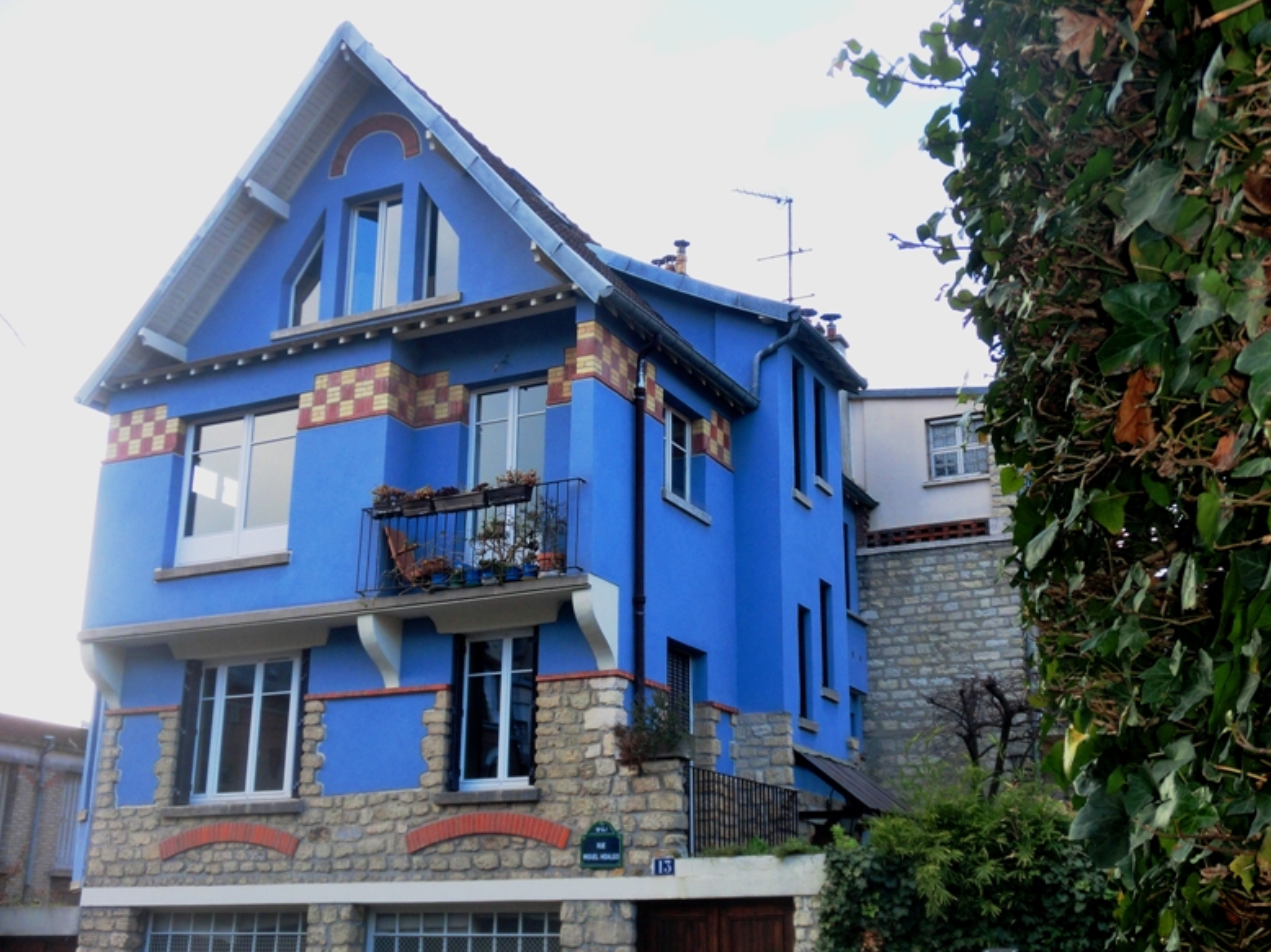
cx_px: 650
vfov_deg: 39.6
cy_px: 485
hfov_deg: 51.4
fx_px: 1321
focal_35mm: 36
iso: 100
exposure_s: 1/200
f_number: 3.2
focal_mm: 6.1
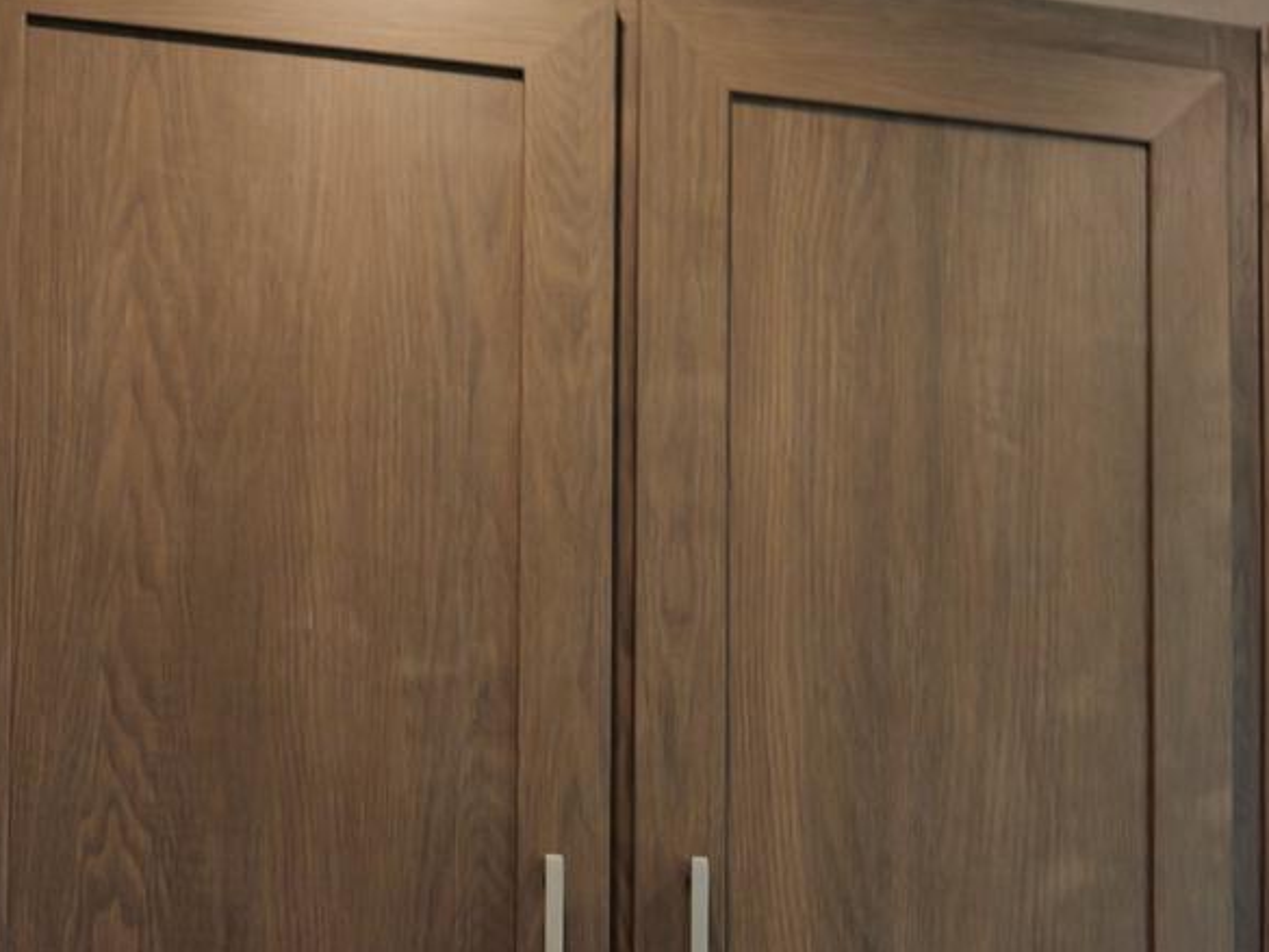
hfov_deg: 29.2
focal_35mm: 64
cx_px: 1115
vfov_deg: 22.2
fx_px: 2347
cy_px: 916
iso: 500
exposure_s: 1/60
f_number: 2.9
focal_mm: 13
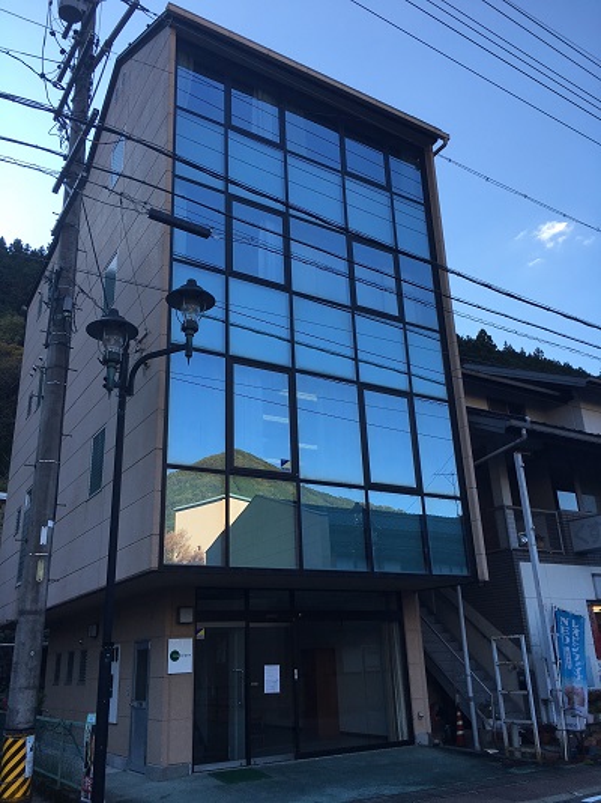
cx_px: 300
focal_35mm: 29
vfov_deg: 61.7
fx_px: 672
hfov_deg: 48.2
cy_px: 402
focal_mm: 4.15
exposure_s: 1/478
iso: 25
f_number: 2.2
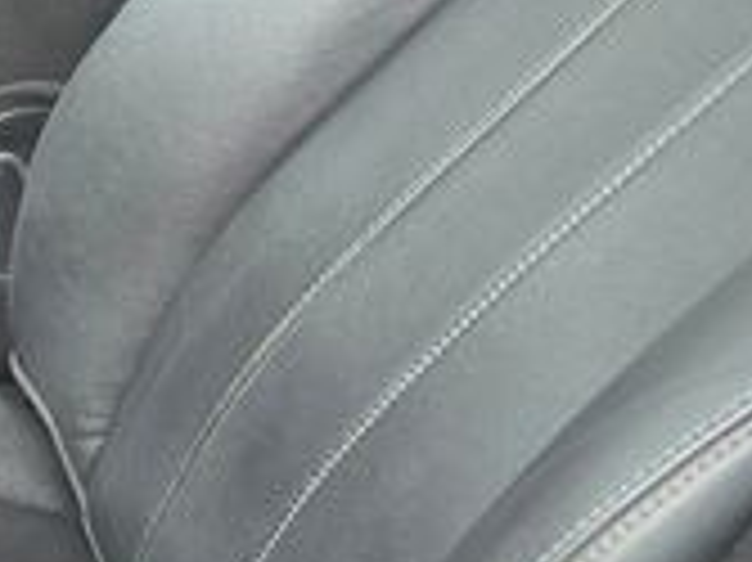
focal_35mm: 88
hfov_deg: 18.1
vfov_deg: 16.8
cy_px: 265
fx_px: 1910
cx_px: -563
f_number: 1.7
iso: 160
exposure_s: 1/120
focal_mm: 6.3
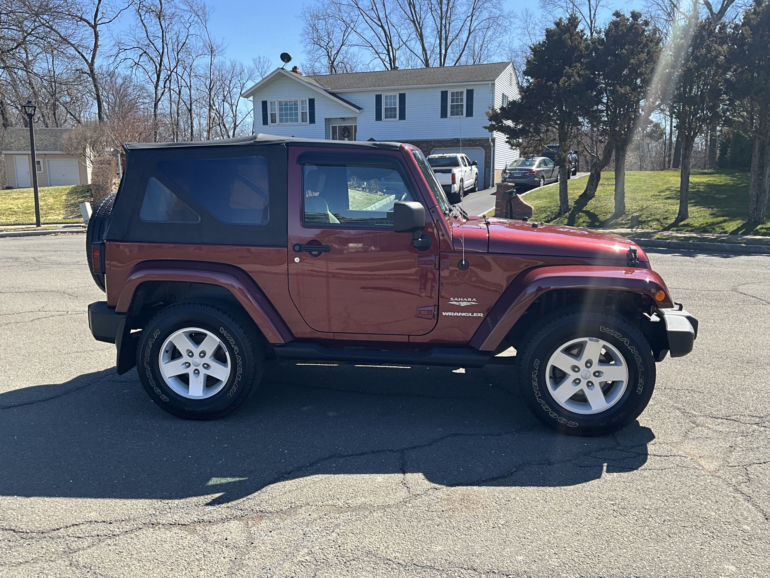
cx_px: 385
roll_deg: +0.7
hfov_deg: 61.7
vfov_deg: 48.2
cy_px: 289
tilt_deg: -10.0
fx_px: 645
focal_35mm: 29
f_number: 1.8
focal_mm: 3
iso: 25
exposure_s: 1/719
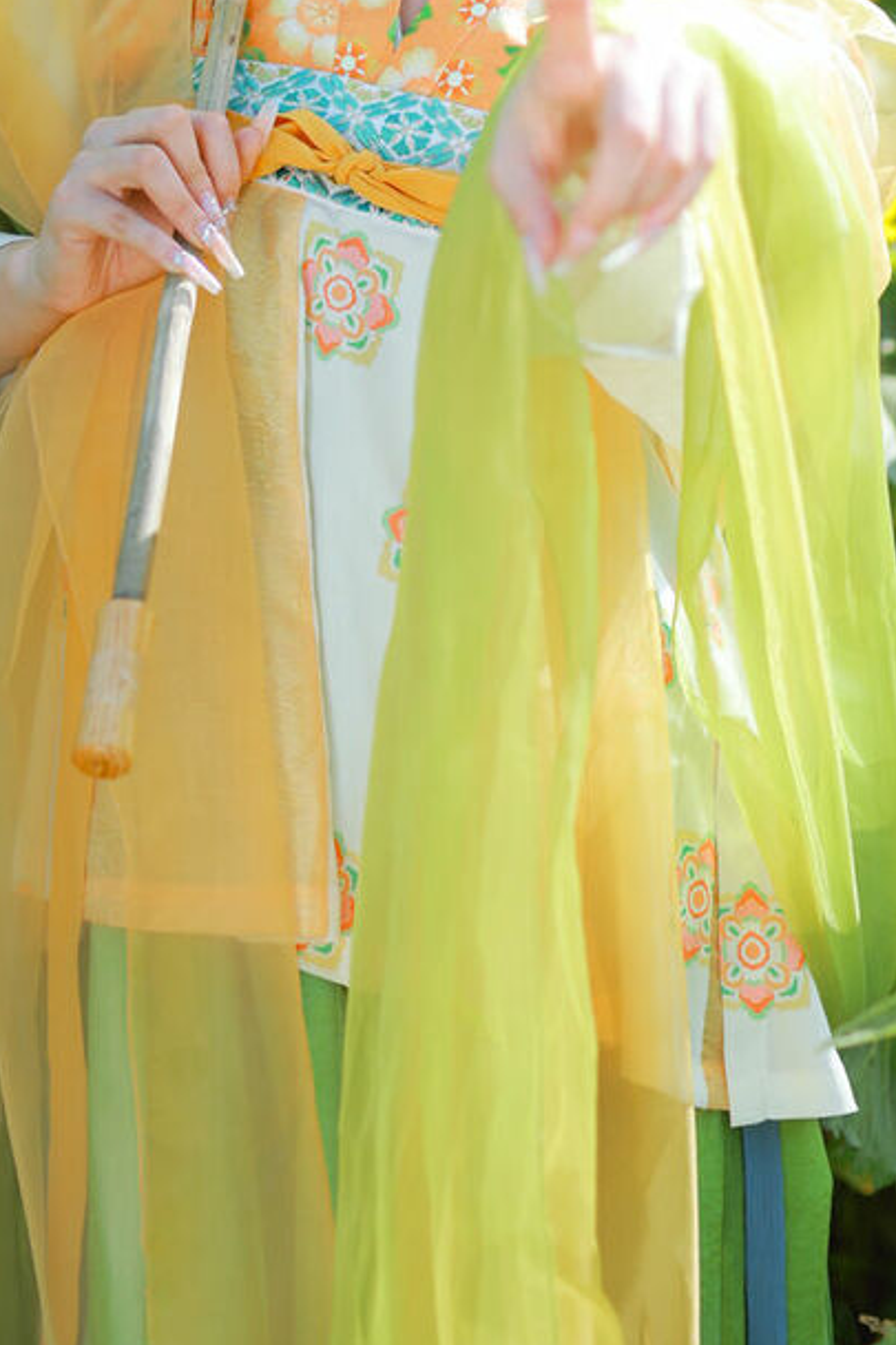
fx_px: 4744
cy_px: 67
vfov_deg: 15.9
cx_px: 272
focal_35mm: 127
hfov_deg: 10.8
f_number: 2
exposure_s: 1/2000
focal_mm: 50
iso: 100
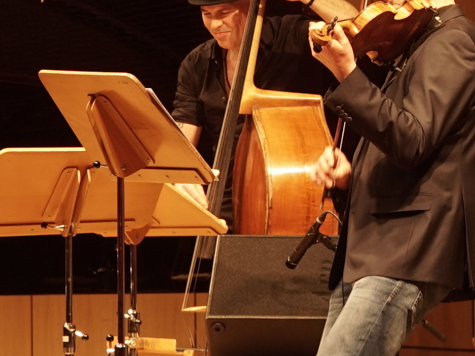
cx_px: 376
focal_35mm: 278
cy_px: 69
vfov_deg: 5.3
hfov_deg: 7.1
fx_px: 3814
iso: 640
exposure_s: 1/60
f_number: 5.6
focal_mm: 70
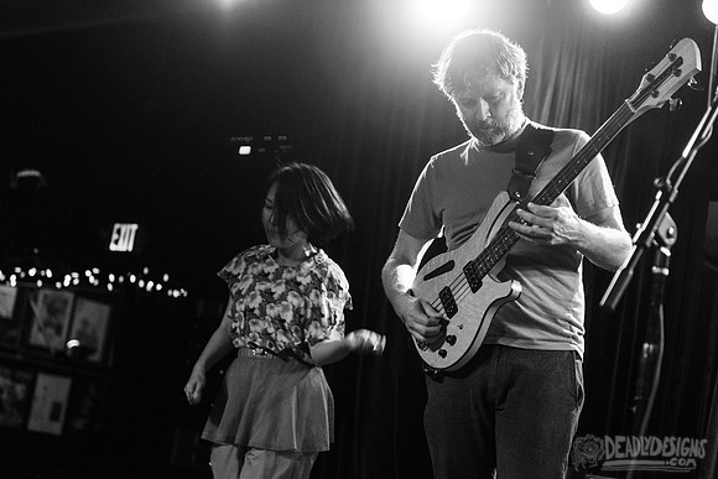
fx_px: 1363
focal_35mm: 68
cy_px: 261
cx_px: 322
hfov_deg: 29.5
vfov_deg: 19.9
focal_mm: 62
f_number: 3.2
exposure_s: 1/125
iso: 2500
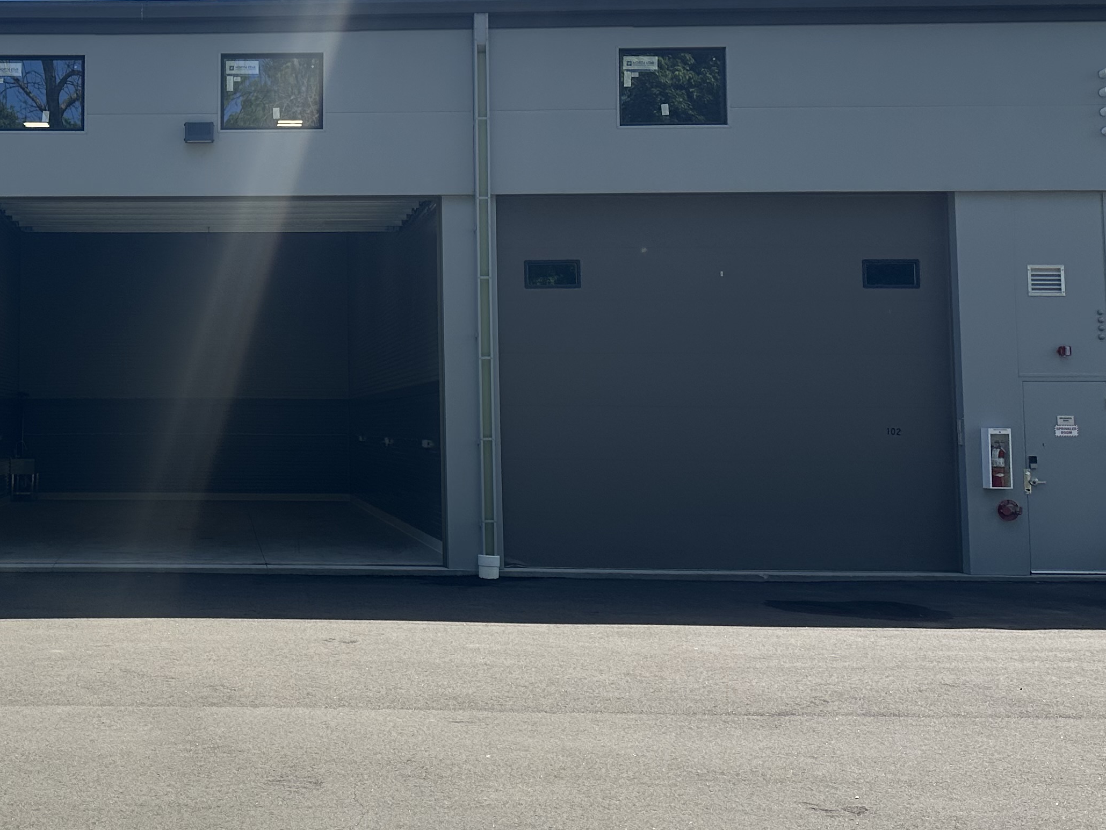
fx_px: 1502
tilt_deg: +4.6
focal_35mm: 47
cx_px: 153
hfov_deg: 38.2
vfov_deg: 30.7
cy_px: 304
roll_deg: -0.4
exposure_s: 1/4545
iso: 80
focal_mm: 6.86
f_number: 1.78
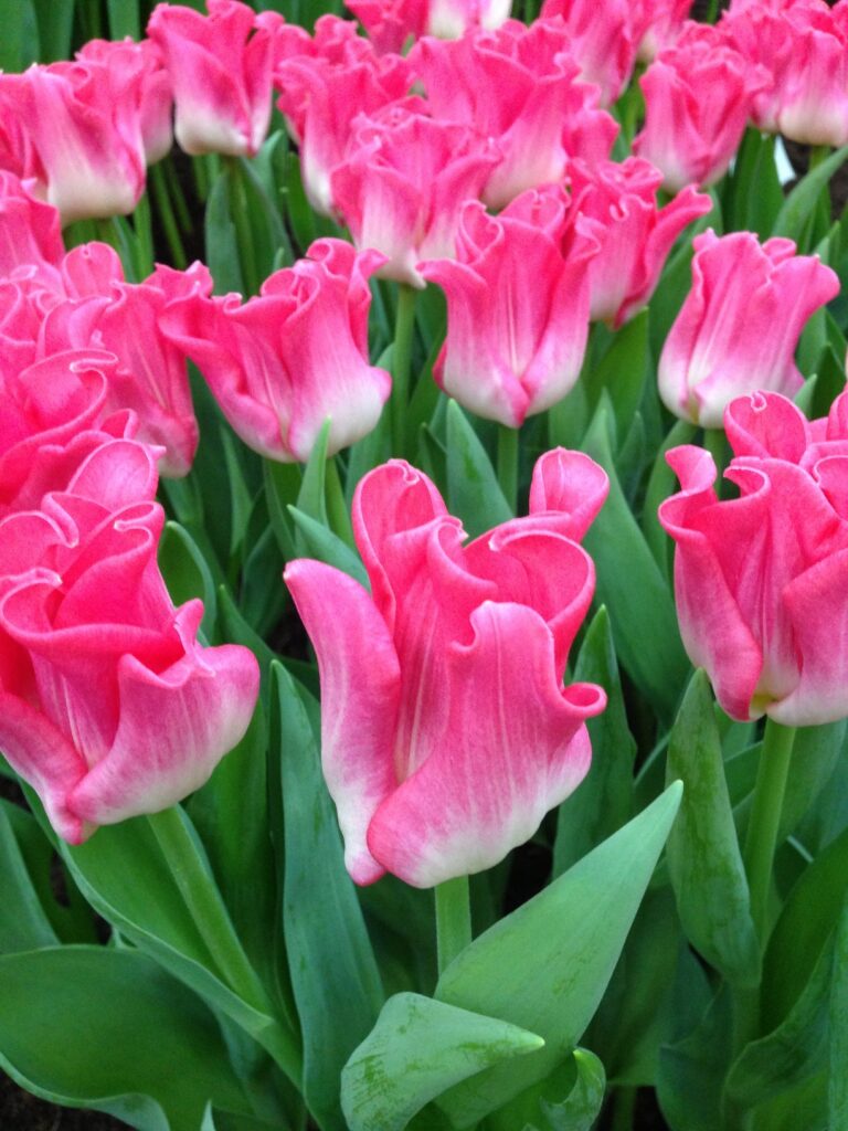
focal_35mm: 33
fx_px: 1078
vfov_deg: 55.4
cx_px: 424
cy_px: 566
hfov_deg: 42.9
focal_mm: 4.13
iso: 250
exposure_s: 1/20
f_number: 2.4
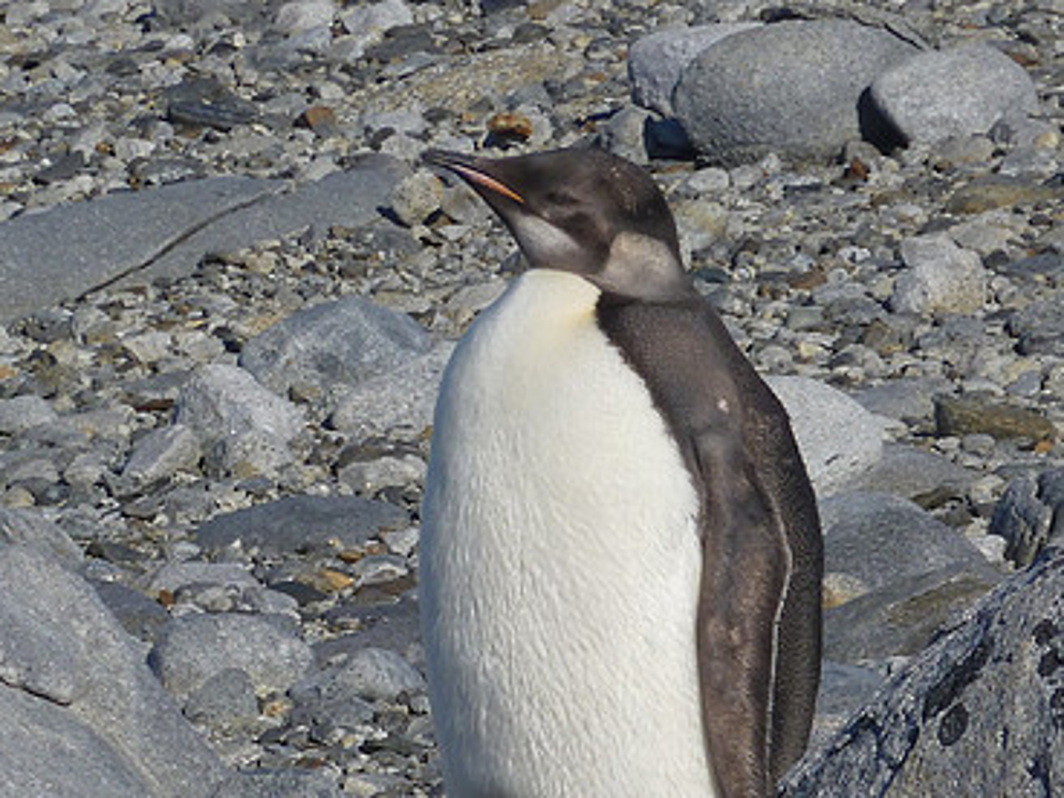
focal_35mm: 629
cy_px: 600
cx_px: 601
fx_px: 19334
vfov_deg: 2.4
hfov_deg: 3.2
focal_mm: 49.2
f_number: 5.6
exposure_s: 1/800
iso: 80
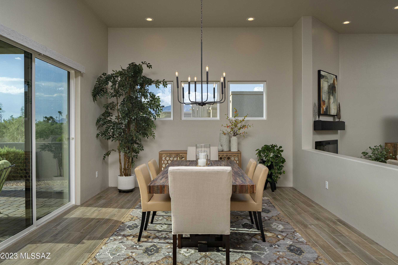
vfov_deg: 51.2
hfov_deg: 71.5
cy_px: 130
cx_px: 201
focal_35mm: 25
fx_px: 276
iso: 200
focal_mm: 24
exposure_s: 1/250
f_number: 5.6
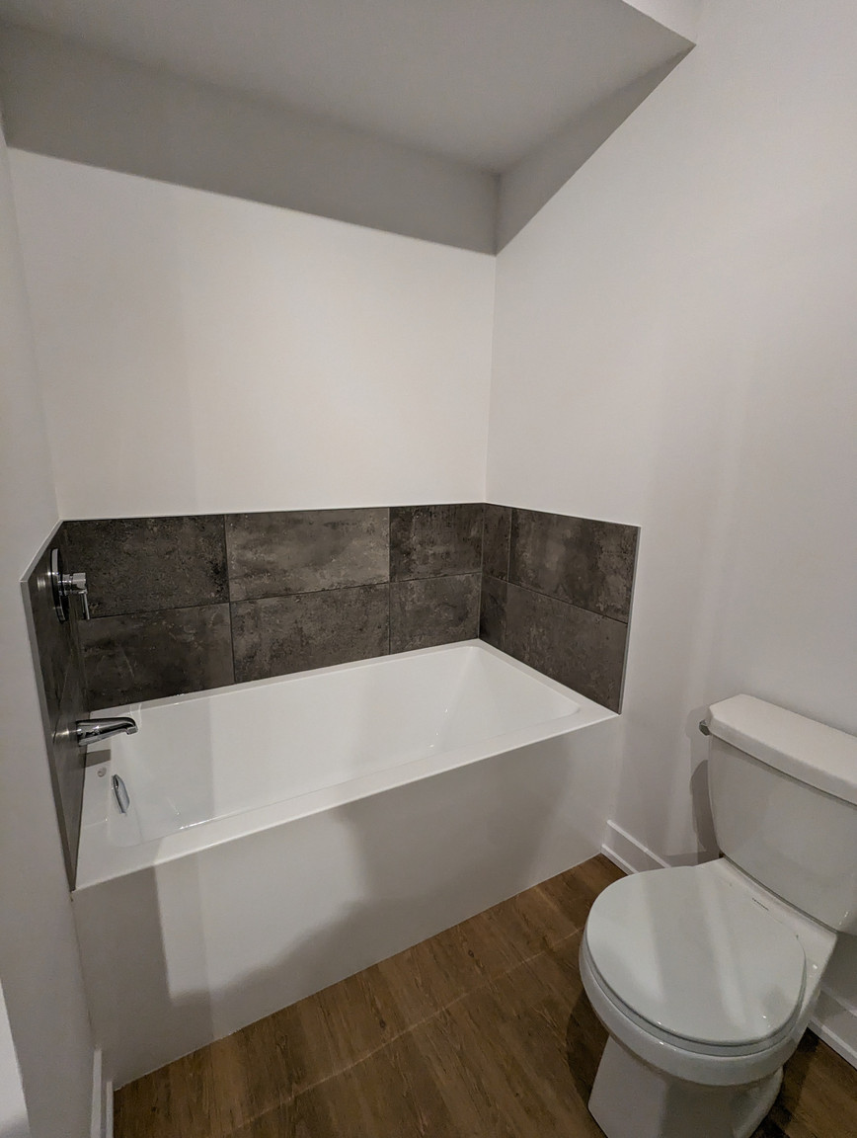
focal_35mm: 16
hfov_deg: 78.3
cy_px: 569
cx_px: 428
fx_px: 527
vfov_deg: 94.4
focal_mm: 2.35
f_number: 2.2
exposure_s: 1/120
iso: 257
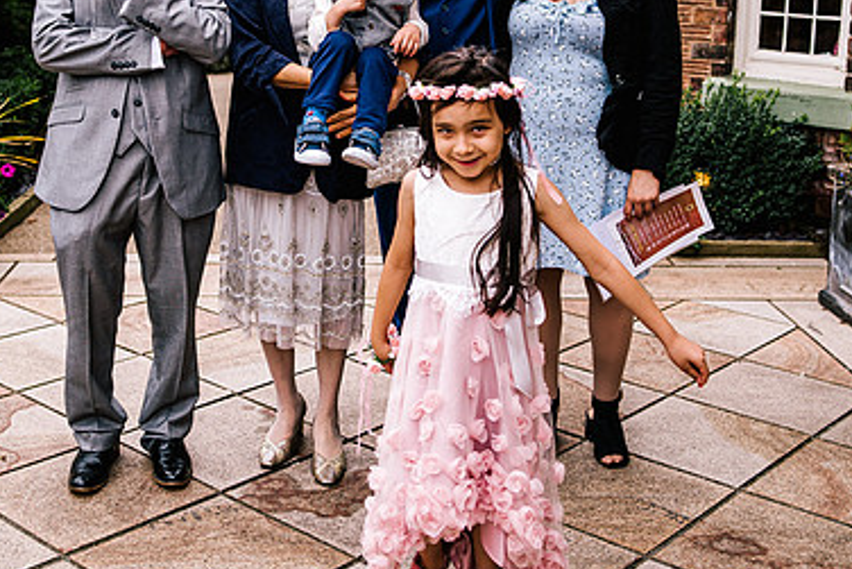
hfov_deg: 36.8
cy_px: 148
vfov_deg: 24.8
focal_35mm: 54
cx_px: 387
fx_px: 1278
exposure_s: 1/500
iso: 100
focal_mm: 35
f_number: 2.8
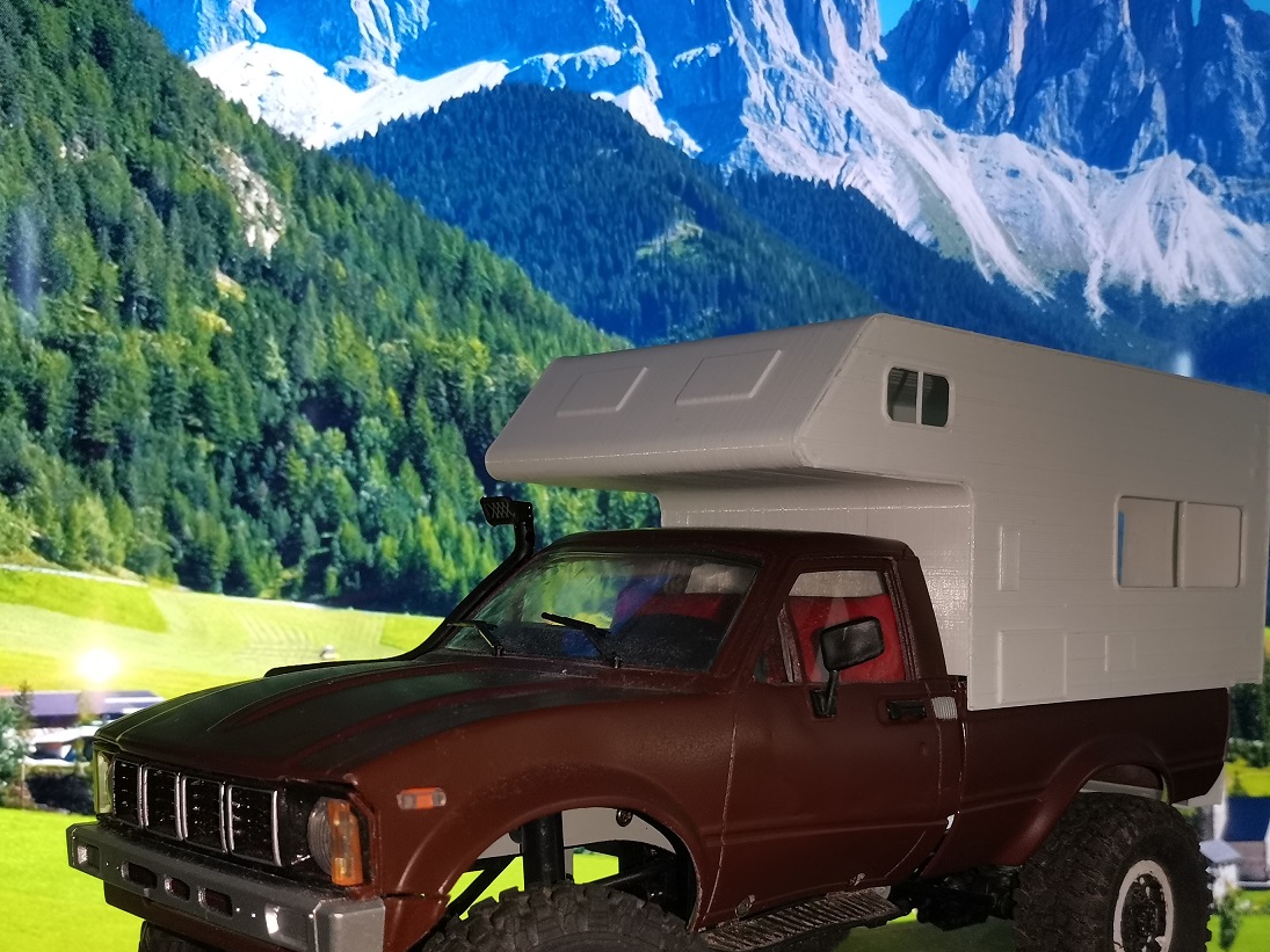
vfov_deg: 37.3
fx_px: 1394
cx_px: 647
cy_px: 644
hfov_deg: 49.0
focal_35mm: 38
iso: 320
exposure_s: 1/60
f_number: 1.8
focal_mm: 4.75
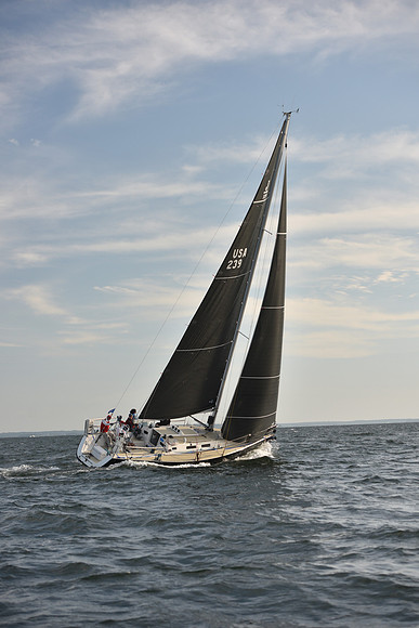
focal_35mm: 70
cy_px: 314
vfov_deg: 28.8
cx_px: 210
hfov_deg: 19.5
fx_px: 1221
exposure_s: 1/800
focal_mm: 70
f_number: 4
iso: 250
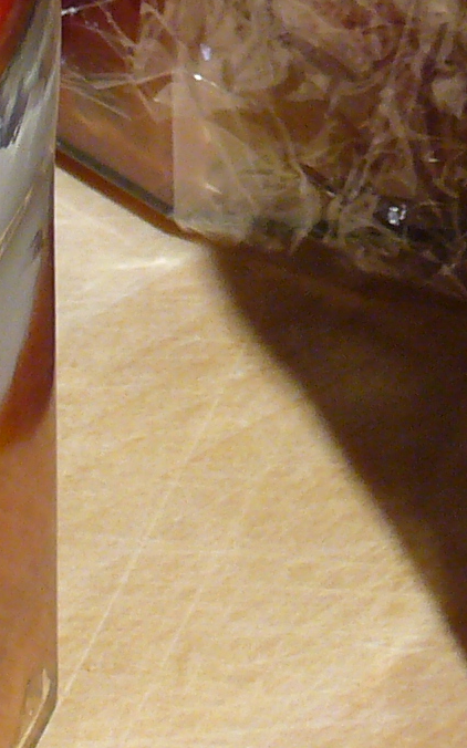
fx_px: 7113
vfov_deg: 6.0
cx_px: 396
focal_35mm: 349
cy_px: -214
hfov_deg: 3.8
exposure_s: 1/15
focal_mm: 13
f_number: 4.3
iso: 160
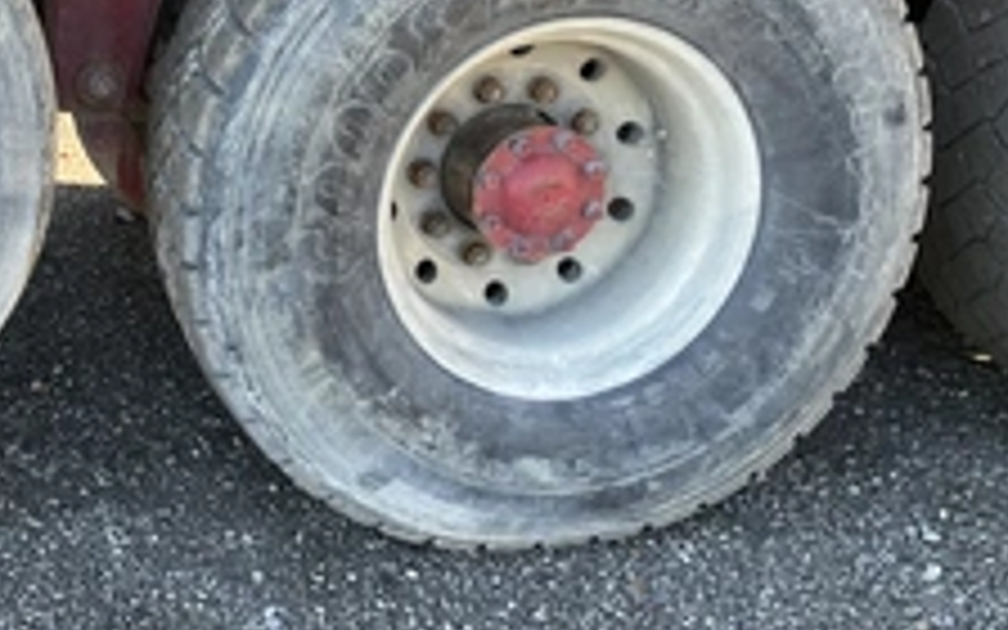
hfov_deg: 35.0
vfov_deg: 23.3
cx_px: 126
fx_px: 1511
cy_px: 144
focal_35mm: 55
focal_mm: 3
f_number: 1.8
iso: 25
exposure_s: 1/122
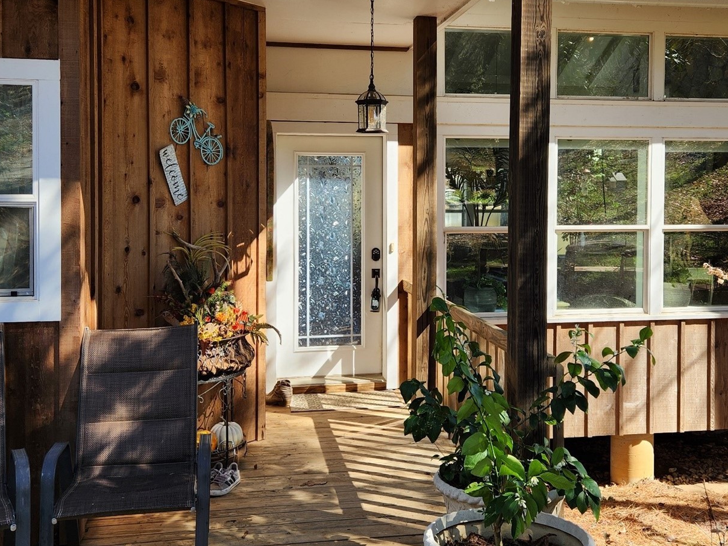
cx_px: 384
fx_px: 820
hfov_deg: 47.8
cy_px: 204
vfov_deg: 36.6
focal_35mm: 39
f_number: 1.8
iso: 20
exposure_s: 1/306
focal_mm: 5.4
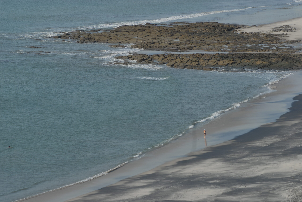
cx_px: 151
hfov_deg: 12.2
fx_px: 1411
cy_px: 101
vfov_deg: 8.2
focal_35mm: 168
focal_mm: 112
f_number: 8
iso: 100
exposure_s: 1/250
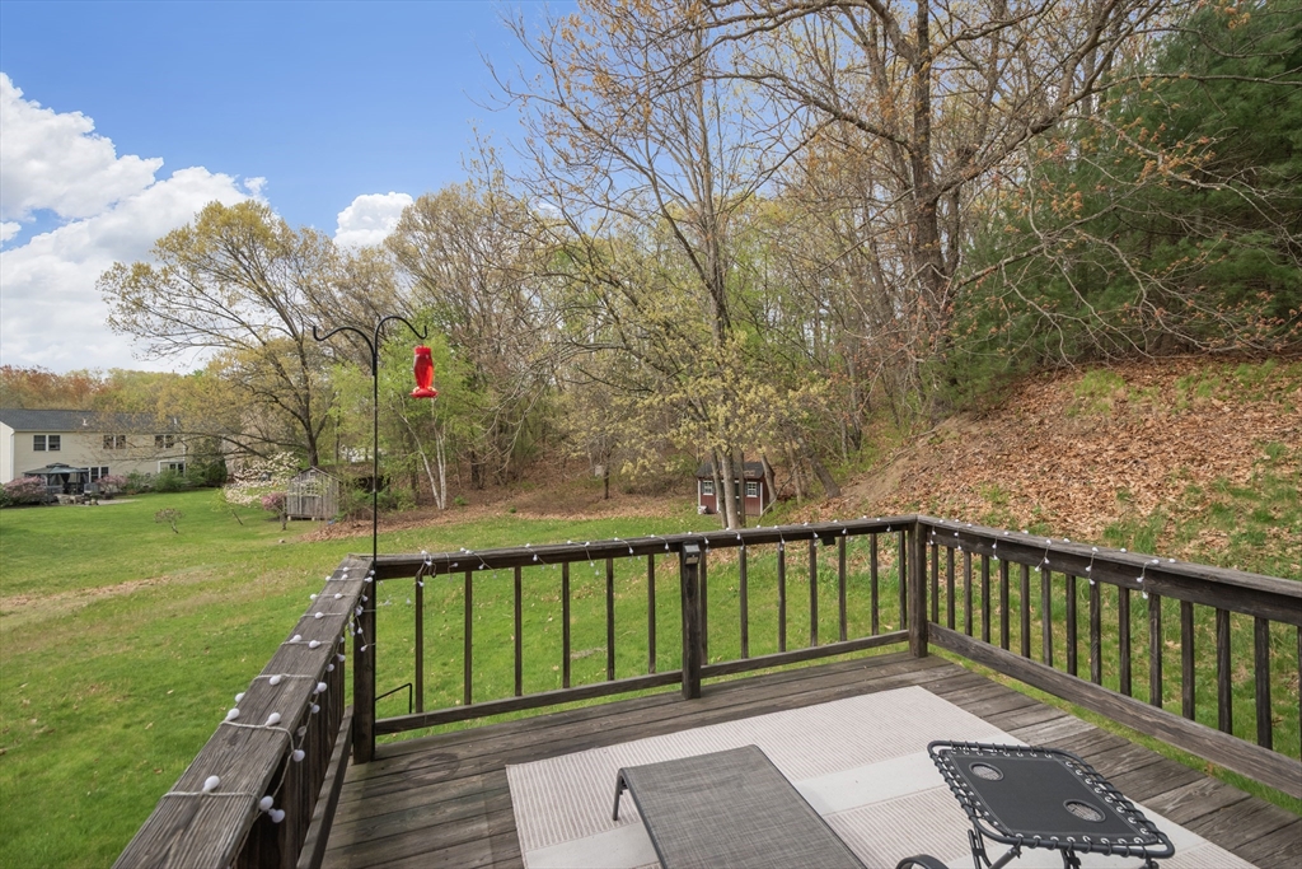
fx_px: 543
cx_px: 651
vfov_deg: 77.3
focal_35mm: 15
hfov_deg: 100.4
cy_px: 434
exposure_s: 1/500
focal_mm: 10
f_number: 8
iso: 250
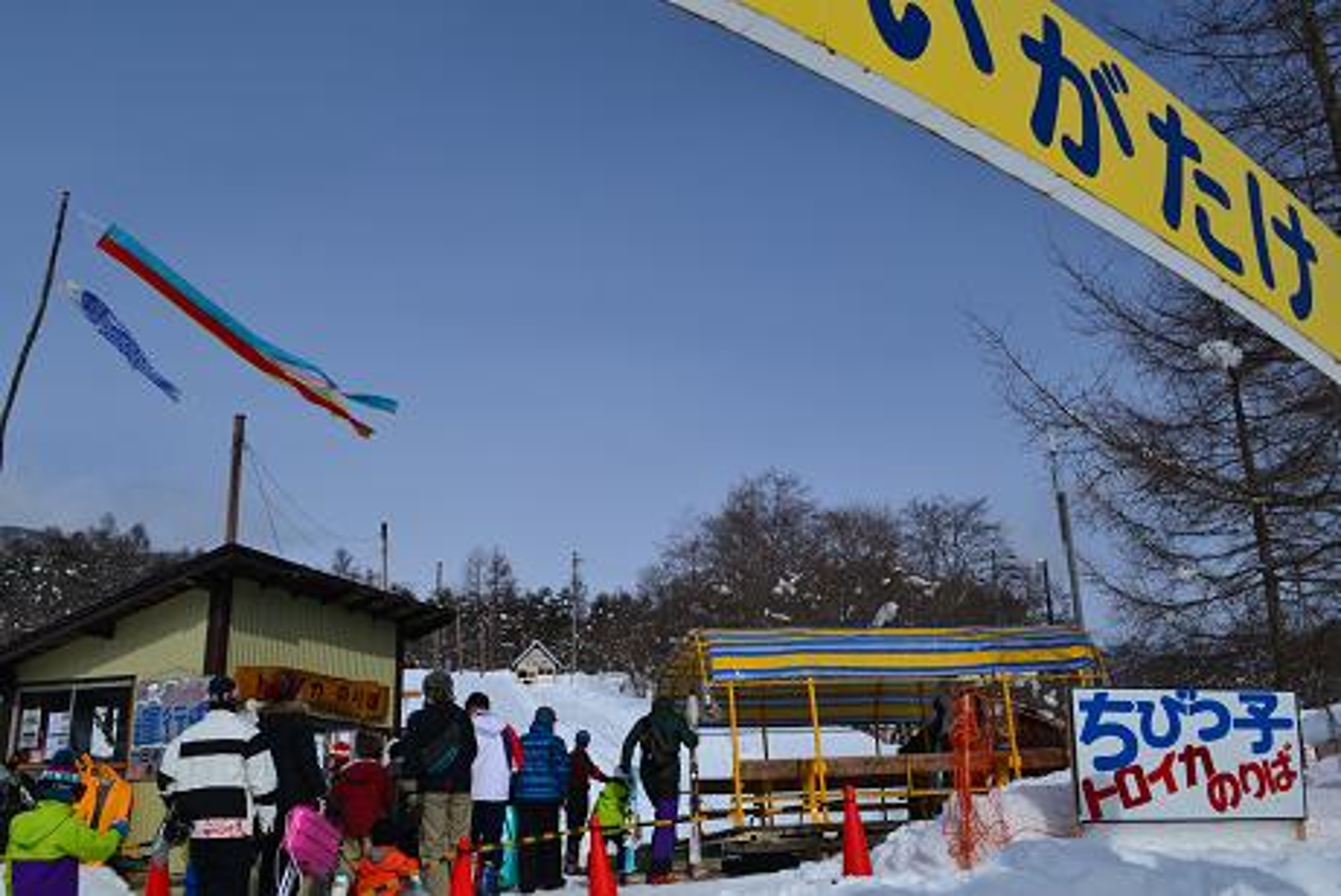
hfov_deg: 61.9
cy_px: 448
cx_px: 670
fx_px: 1118
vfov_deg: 43.7
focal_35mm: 30
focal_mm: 20
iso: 180
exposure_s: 1/500
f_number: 11
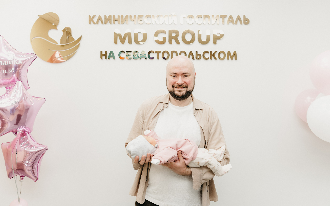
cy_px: 97
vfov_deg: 40.6
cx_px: 165
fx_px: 279
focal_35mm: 31
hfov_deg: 61.2
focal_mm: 29
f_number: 4
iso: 250
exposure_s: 1/160
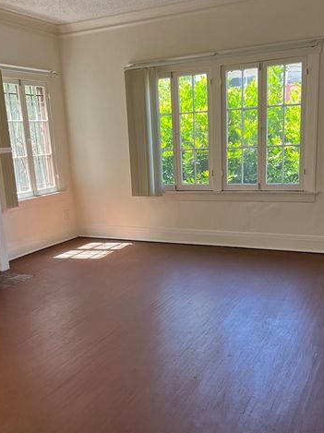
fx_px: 462
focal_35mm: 37
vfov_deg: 50.0
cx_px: 160
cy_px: 245
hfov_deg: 38.6
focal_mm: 5.7
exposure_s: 1/121
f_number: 1.5
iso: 80
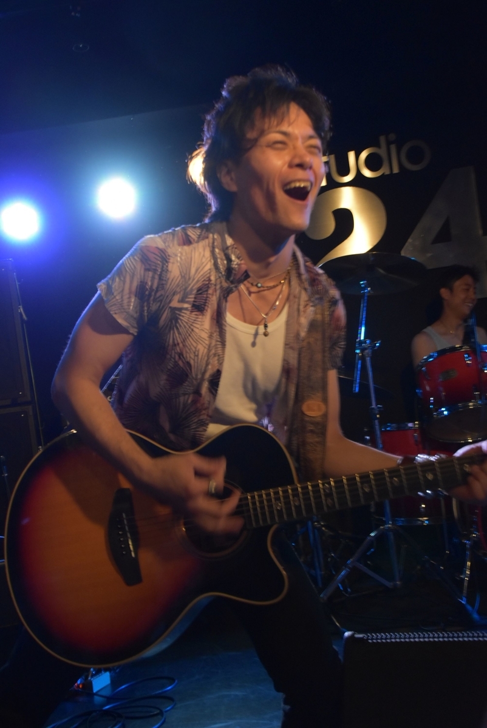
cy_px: 364
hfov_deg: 29.0
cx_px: 244
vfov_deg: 42.3
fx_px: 942
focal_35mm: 46
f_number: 4
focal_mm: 31
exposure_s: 1/60
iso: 1600
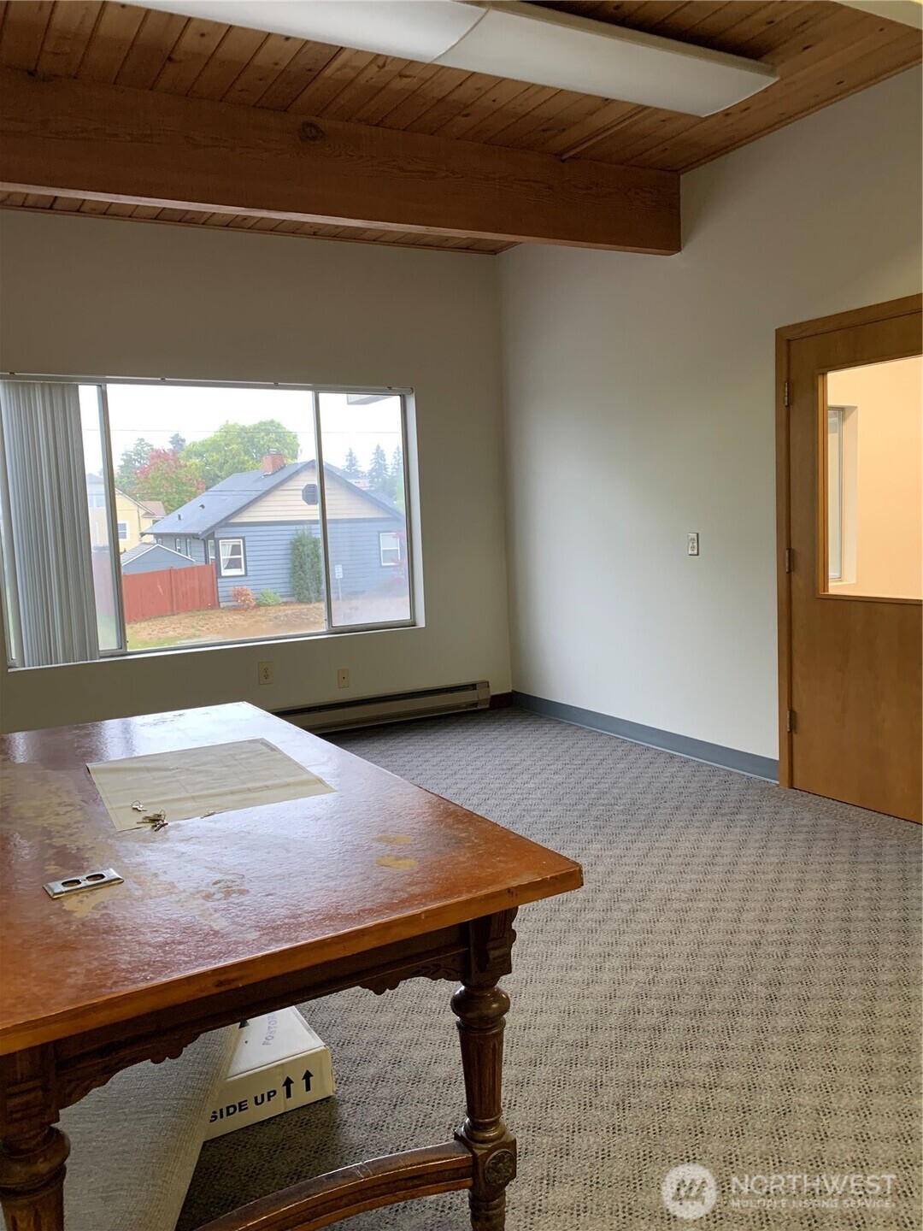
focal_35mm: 26
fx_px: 924
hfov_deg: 53.1
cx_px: 462
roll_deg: +2.4
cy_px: 616
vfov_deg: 67.3
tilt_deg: -4.3
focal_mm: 4.25
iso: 160
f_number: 1.8
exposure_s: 1/60
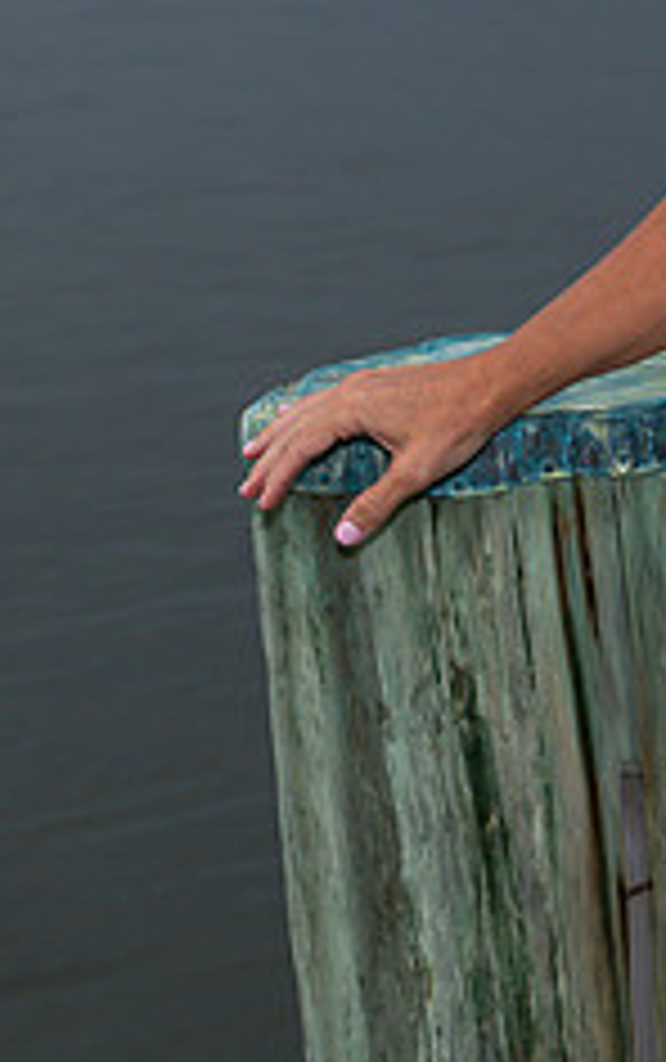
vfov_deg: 13.1
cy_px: -10
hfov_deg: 8.0
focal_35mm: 158
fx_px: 4577
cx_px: 1214
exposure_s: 1/250
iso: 640
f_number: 7.1
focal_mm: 50
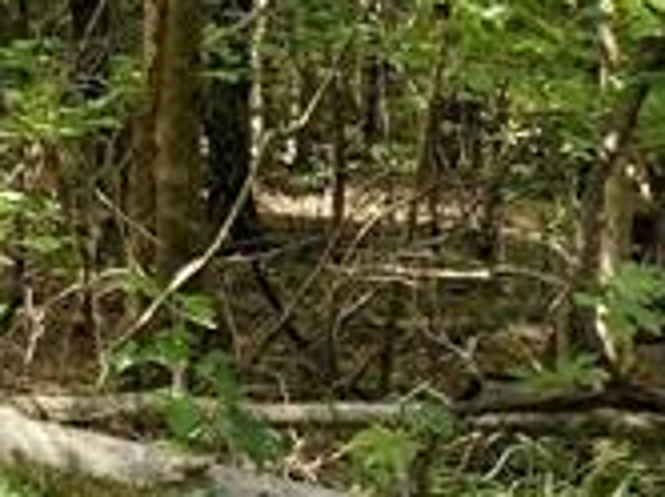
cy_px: -204
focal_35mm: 167
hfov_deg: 10.3
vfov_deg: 8.7
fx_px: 3204
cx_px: -901
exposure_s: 1/172
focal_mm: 4.71
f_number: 1.7
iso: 100
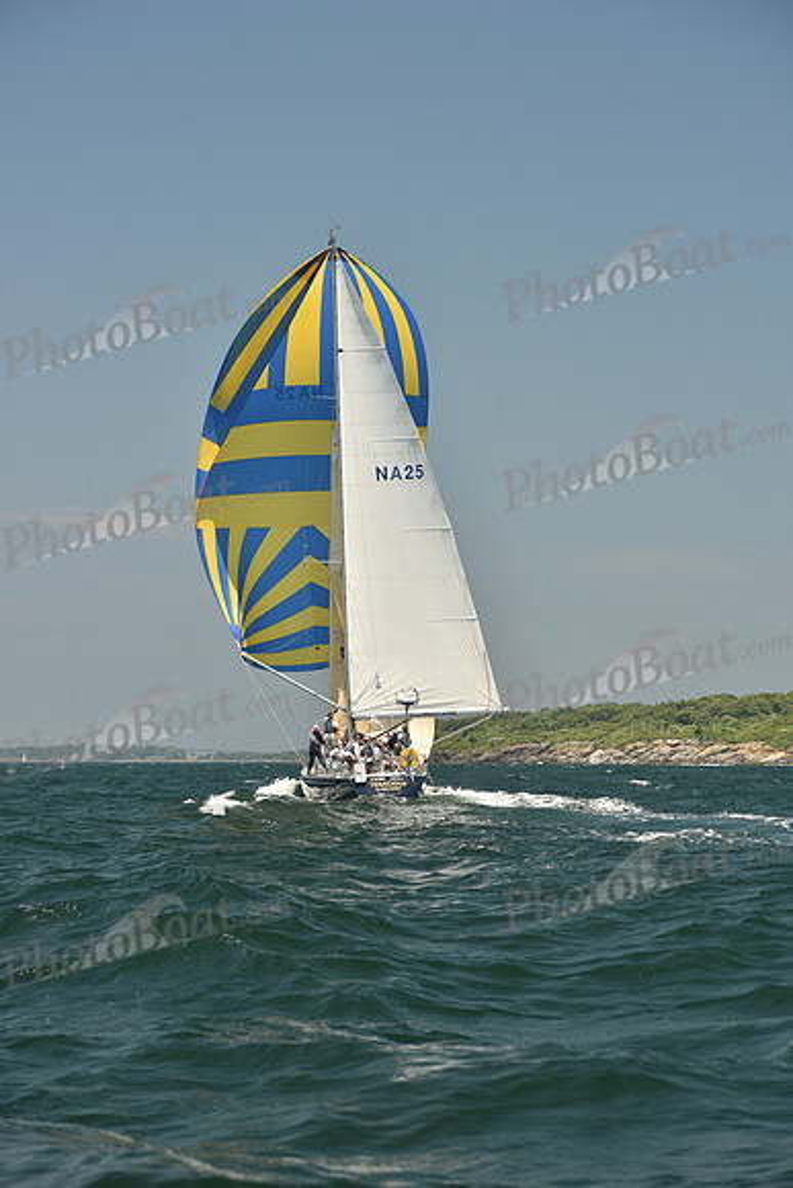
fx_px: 3137
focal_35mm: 95
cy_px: 594
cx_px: 396
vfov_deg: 21.5
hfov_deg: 14.4
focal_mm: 95
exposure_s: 1/640
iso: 250
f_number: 5.6
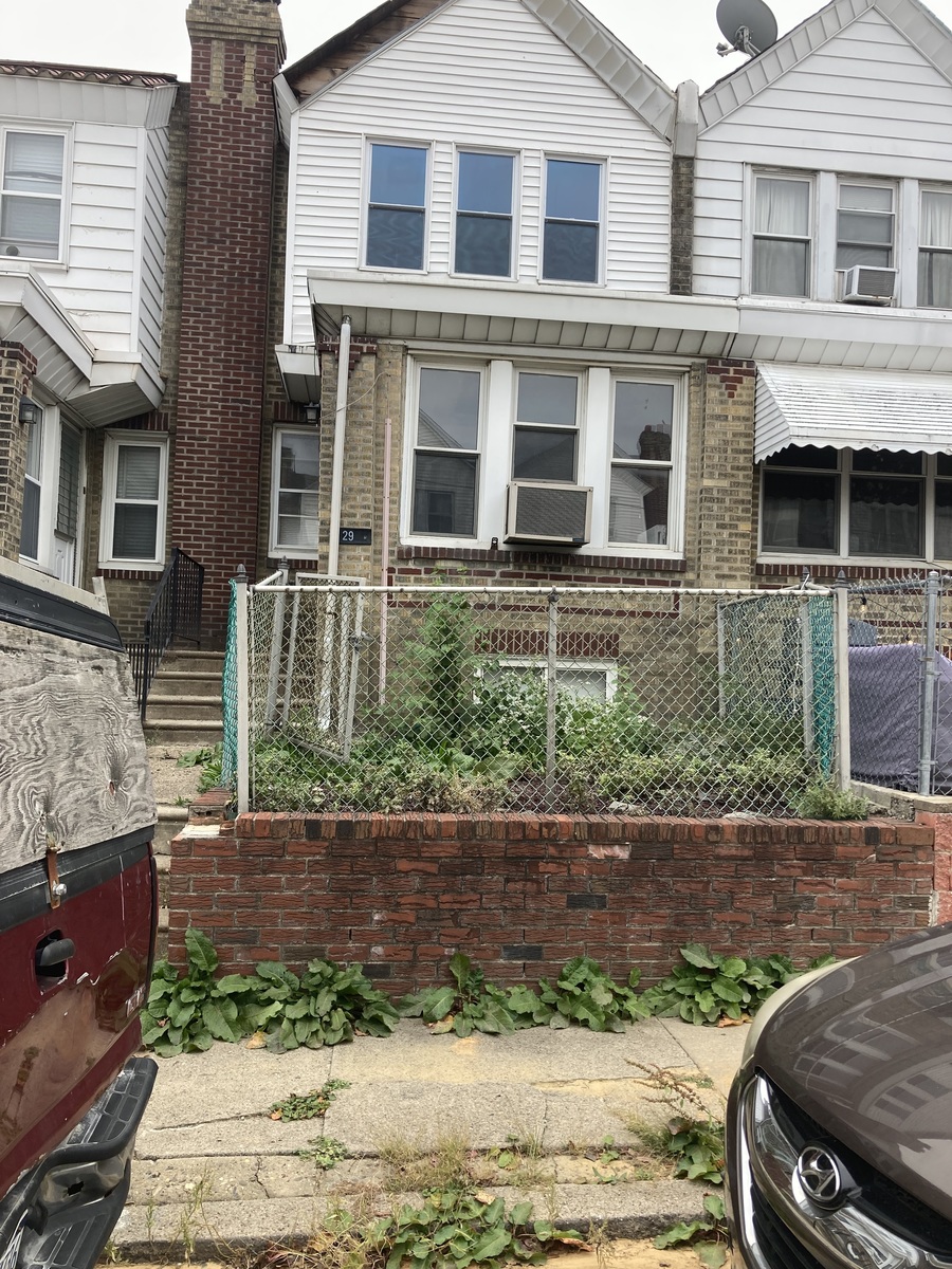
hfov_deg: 49.7
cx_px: 476
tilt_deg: +4.2
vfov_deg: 63.4
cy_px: 634
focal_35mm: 28
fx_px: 1027
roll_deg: -2.0
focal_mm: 3.99
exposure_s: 1/180
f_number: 1.8
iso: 20
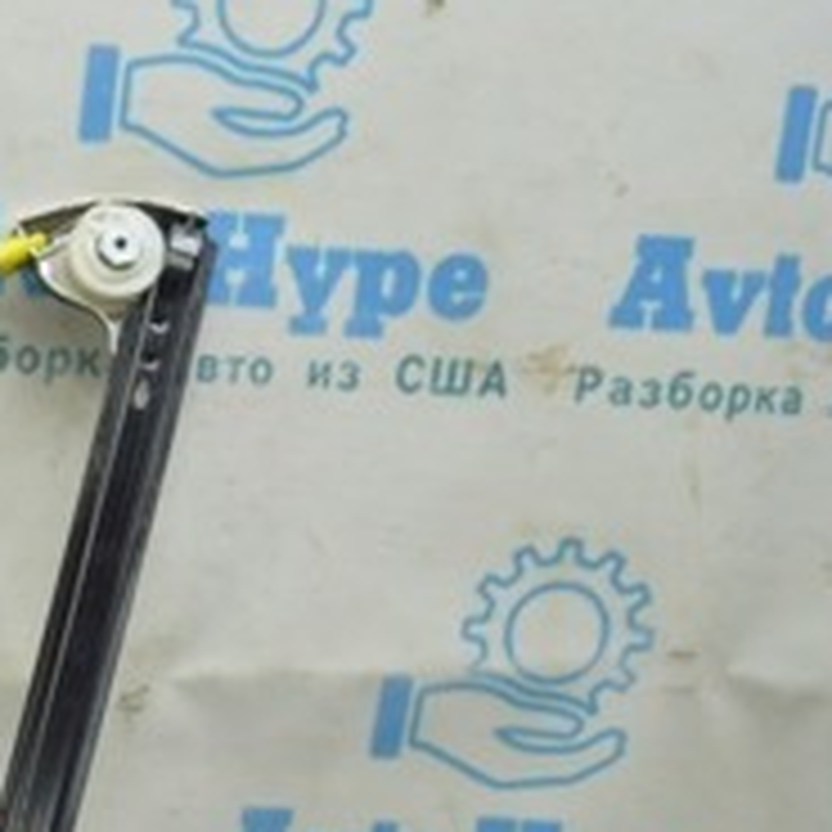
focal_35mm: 88
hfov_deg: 16.9
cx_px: -594
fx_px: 2393
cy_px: 902
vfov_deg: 19.0
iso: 400
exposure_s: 1/20
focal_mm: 20
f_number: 5.6
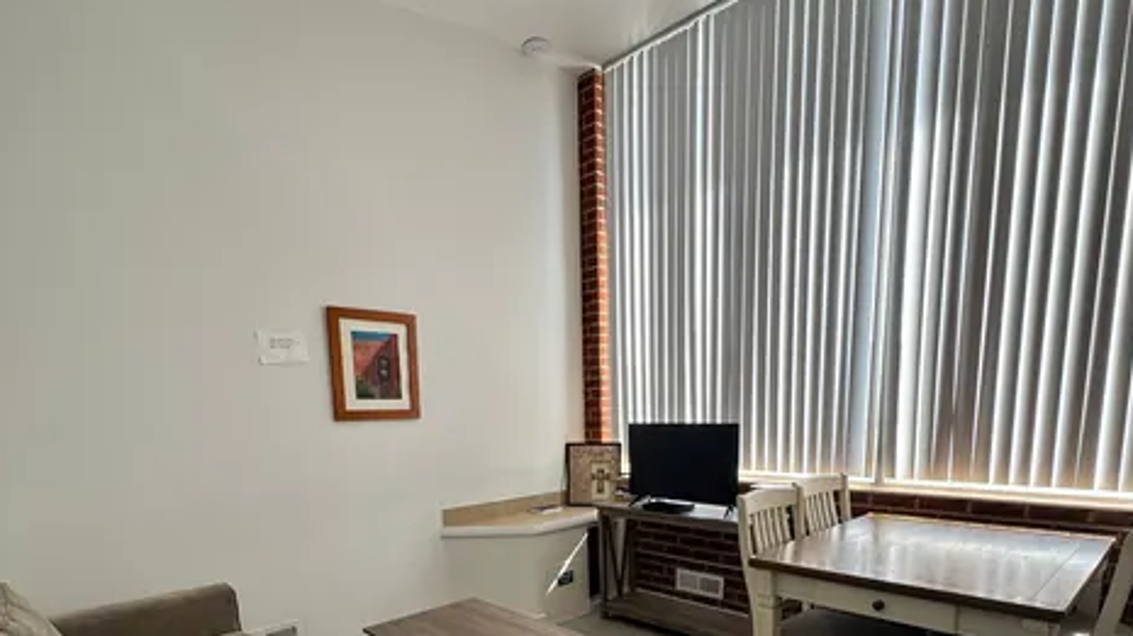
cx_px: 573
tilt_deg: -10.7
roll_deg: +1.7
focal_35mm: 21
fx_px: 631
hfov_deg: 83.9
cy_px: 521
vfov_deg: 49.9
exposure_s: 1/99
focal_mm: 2.22
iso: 50
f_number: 2.2
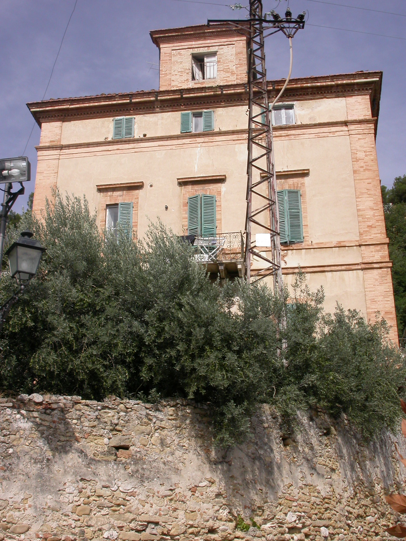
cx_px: 203
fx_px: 766
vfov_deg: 38.9
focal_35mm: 49
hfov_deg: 29.7
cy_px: 270
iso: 100
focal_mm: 10.2
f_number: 8.1
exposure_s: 1/389
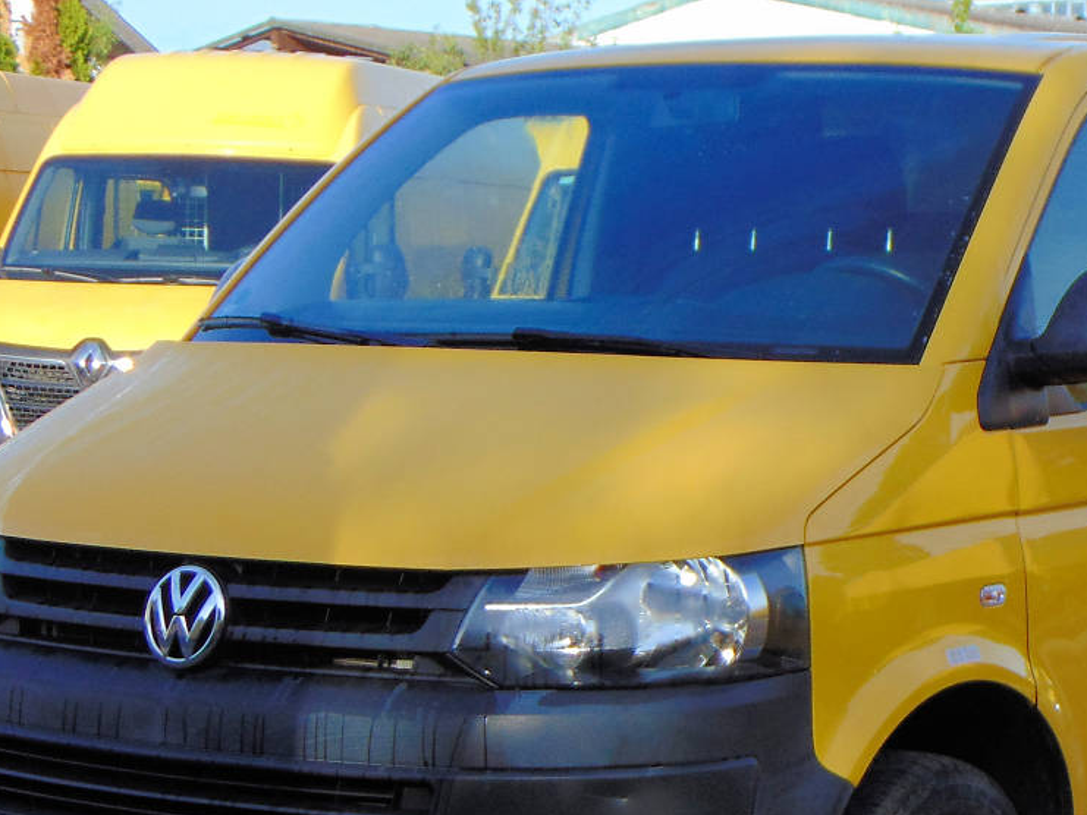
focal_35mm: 108
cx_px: 945
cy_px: 550
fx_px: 3392
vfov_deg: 13.7
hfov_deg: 18.0
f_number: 3.5
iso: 80
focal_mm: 9
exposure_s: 1/500
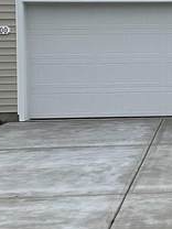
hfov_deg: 12.7
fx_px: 735
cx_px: 256
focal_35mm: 111
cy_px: 51
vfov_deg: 17.6
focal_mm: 6.86
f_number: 1.78
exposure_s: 1/3155
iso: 80
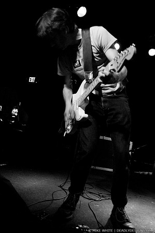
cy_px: 116
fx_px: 194
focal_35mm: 30
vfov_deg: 62.0
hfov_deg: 43.5
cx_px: 78
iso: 800
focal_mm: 20
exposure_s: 1/20
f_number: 2.8
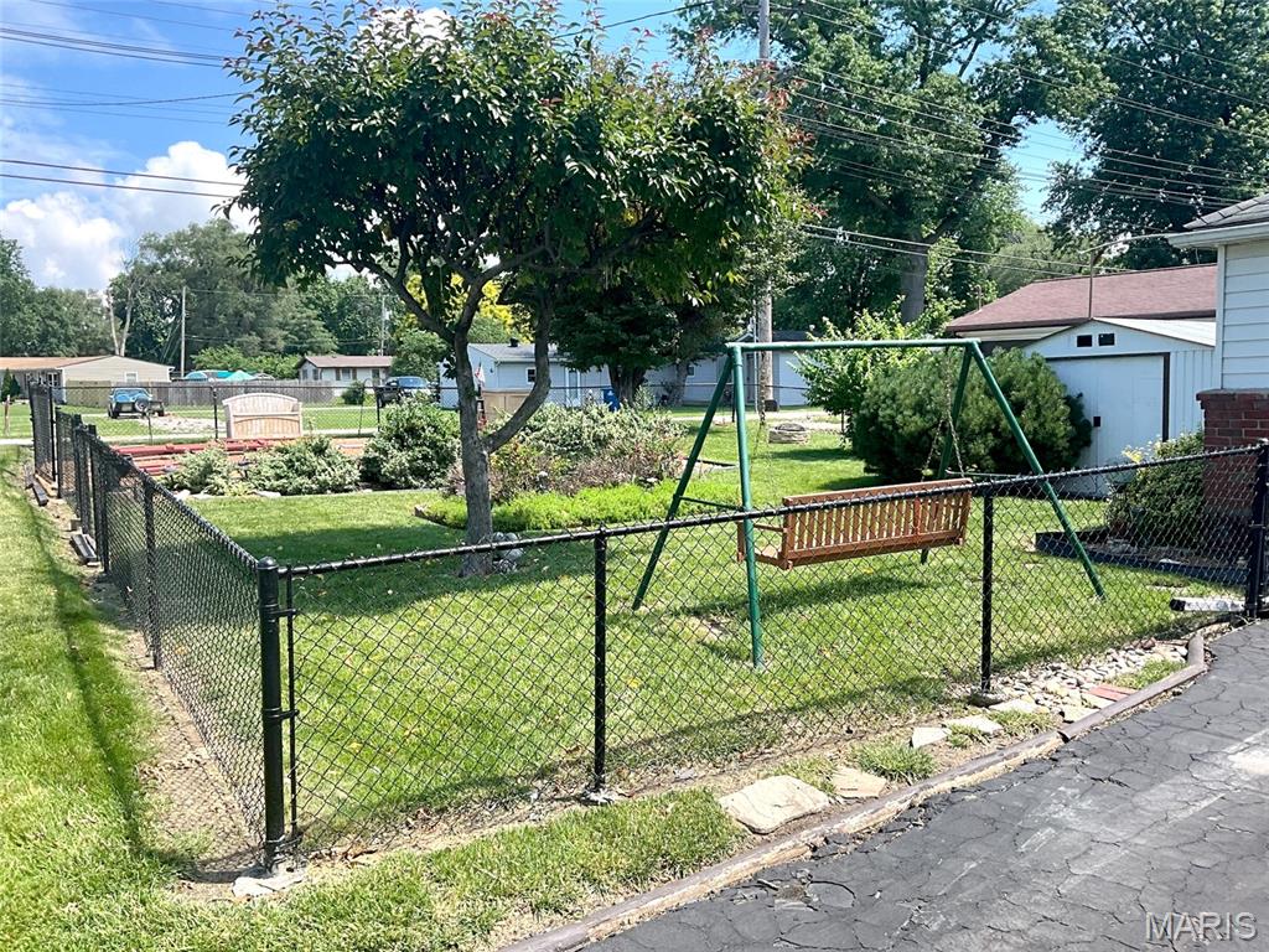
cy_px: 476
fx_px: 1063
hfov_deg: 61.7
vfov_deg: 48.2
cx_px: 634
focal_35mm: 29
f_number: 1.8
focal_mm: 3
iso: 25
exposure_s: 1/635
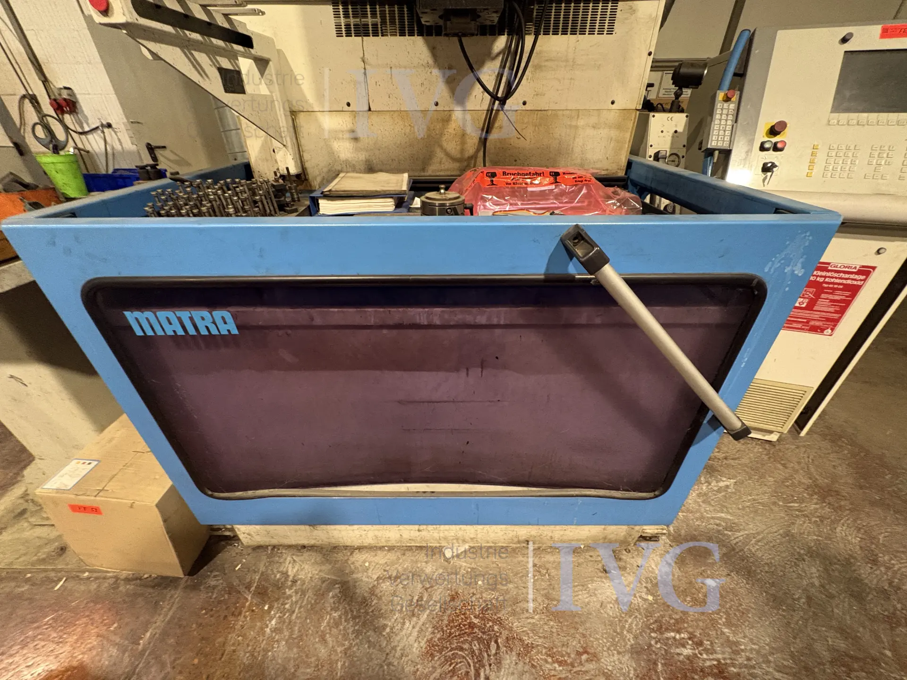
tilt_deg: -33.3
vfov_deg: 85.7
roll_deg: +0.4
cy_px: 340
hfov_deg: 102.1
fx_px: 367
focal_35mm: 14
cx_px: 454
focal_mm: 2.22
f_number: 2.2
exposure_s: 1/50
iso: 500
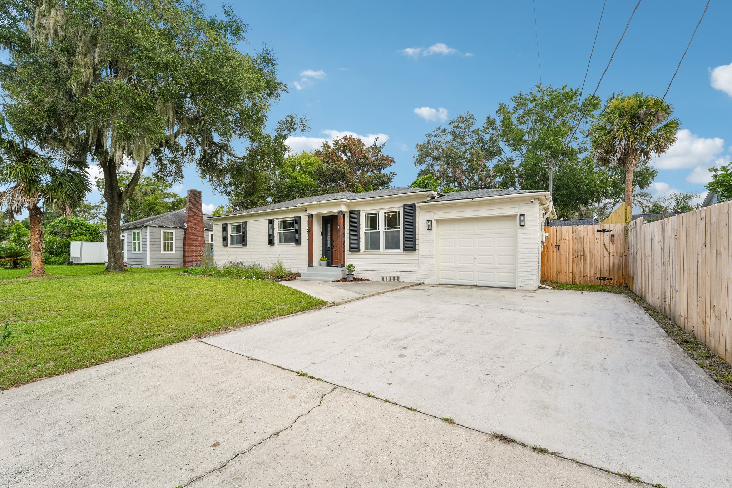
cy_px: 244
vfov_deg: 81.2
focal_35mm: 14
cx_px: 366
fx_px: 285
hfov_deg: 104.3
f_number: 11
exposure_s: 1/60
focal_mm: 14
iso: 400
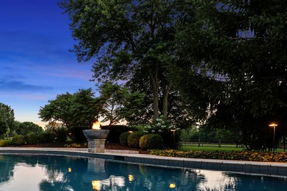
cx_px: 59
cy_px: 146
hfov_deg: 57.5
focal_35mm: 30
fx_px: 239
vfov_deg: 42.1
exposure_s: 1/2.5
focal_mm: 18
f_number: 8
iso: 100
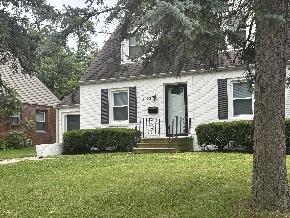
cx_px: 145
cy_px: 109
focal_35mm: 52
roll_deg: +1.0
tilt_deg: +3.5
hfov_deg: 36.8
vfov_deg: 28.0
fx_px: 436
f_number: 1.6
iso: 32
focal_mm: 5.96
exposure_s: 1/615
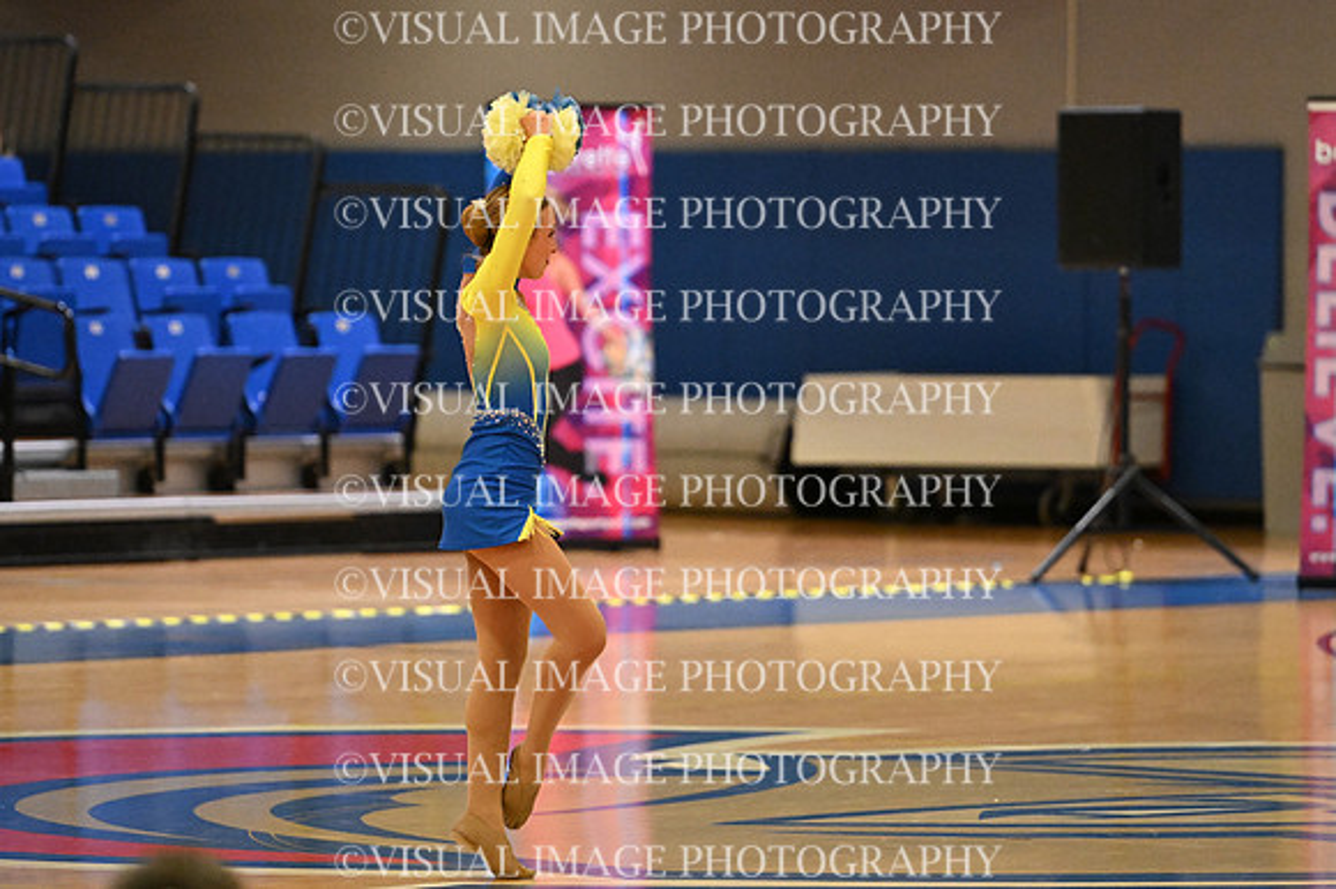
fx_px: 8605
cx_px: 668
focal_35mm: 232
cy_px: 444
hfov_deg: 8.9
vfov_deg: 5.9
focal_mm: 155
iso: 8000
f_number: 2.8
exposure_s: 1/1000
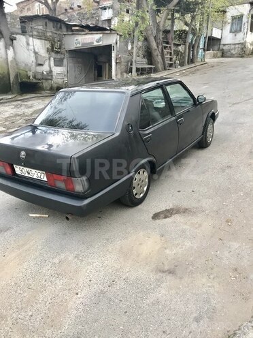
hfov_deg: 49.7
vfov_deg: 63.4
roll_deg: -0.8
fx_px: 273
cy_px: 169
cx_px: 126
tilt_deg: -15.0
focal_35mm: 28
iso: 32
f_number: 1.8
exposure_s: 1/100
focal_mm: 3.99
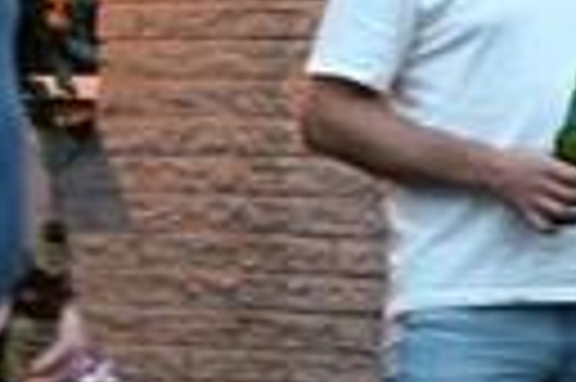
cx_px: 468
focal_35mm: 263
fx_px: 4203
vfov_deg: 5.2
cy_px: 420
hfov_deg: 7.8
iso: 1250
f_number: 3.2
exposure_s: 1/40
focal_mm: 34
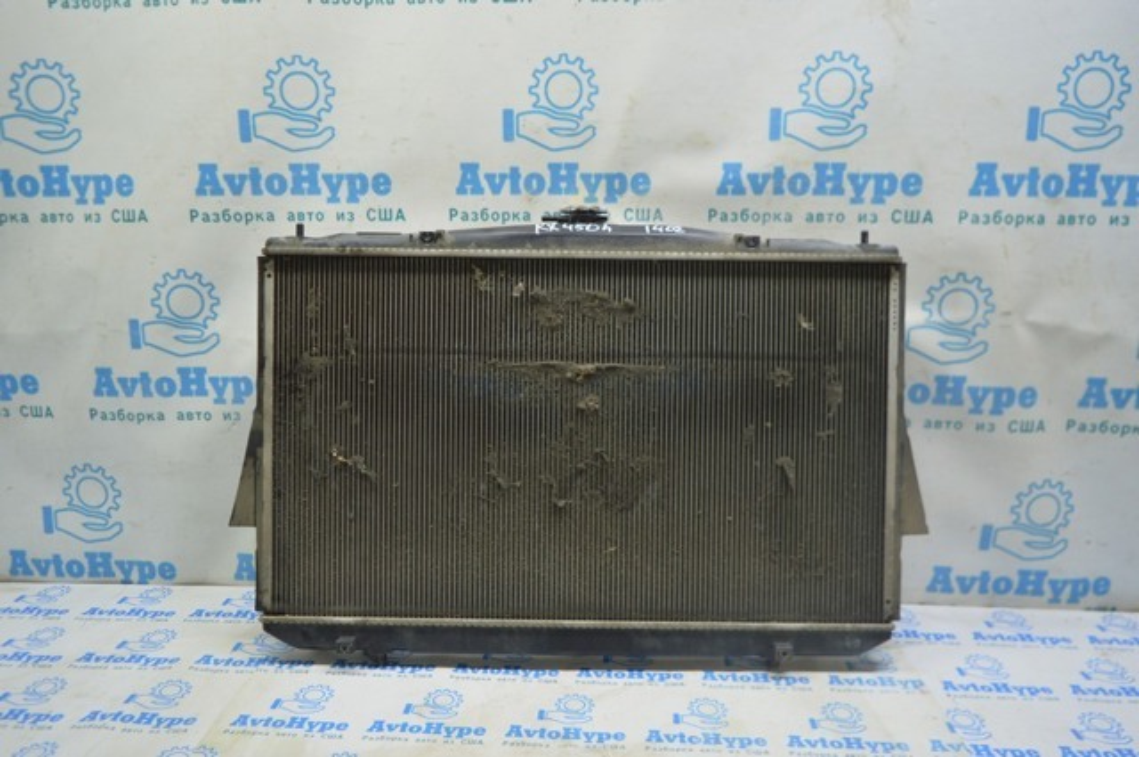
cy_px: 378
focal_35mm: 27
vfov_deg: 47.8
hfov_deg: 67.4
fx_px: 853
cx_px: 570
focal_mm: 18
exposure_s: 1/40
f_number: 3.5
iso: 400
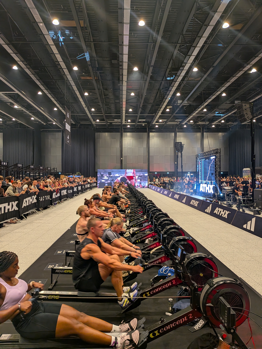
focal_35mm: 24
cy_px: 174
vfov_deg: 71.6
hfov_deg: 56.8
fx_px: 242
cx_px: 131
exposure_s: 1/100
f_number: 1.7
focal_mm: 4.53
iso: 294
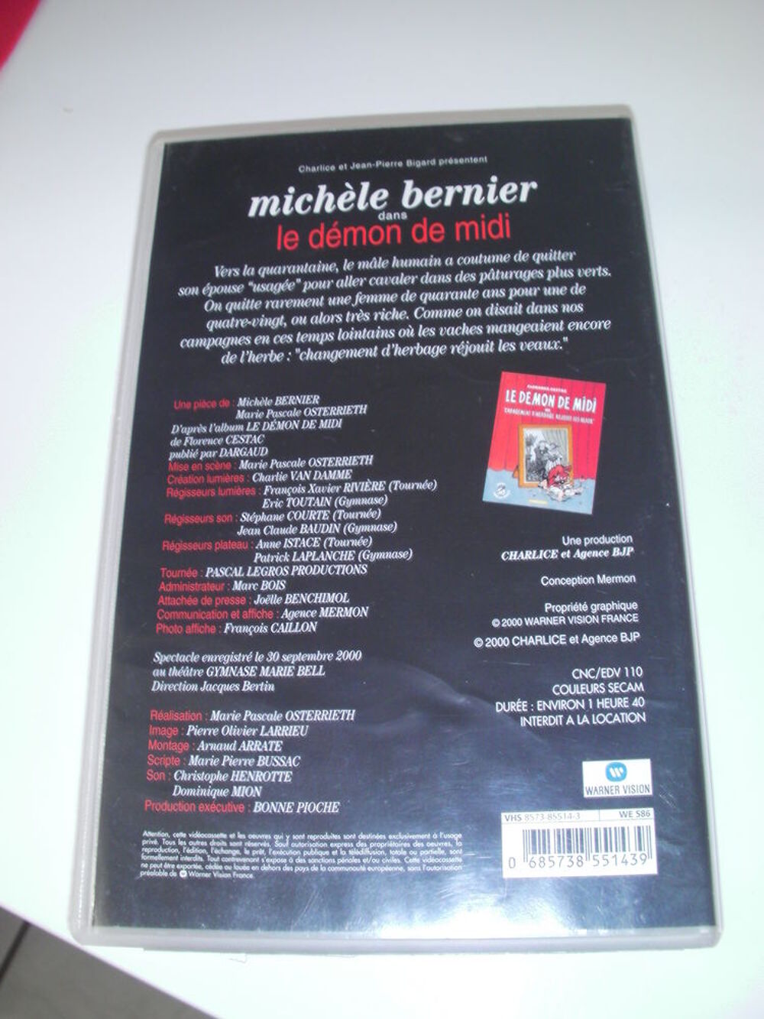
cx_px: 382
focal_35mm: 38
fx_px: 1118
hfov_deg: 37.7
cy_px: 510
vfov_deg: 49.0
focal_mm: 6.3
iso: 79
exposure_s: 1/30
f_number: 5.6
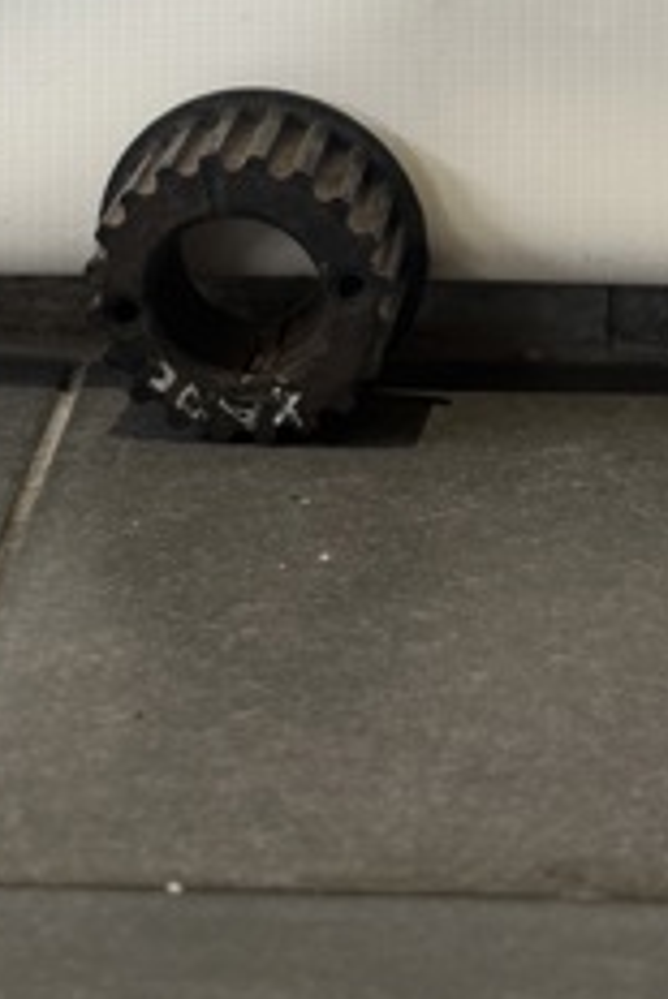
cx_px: 295
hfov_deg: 13.3
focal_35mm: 103
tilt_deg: -10.9
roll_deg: -2.4
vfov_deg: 19.3
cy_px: 22
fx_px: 2862
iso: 64
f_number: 1.78
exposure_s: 1/50
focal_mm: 6.76
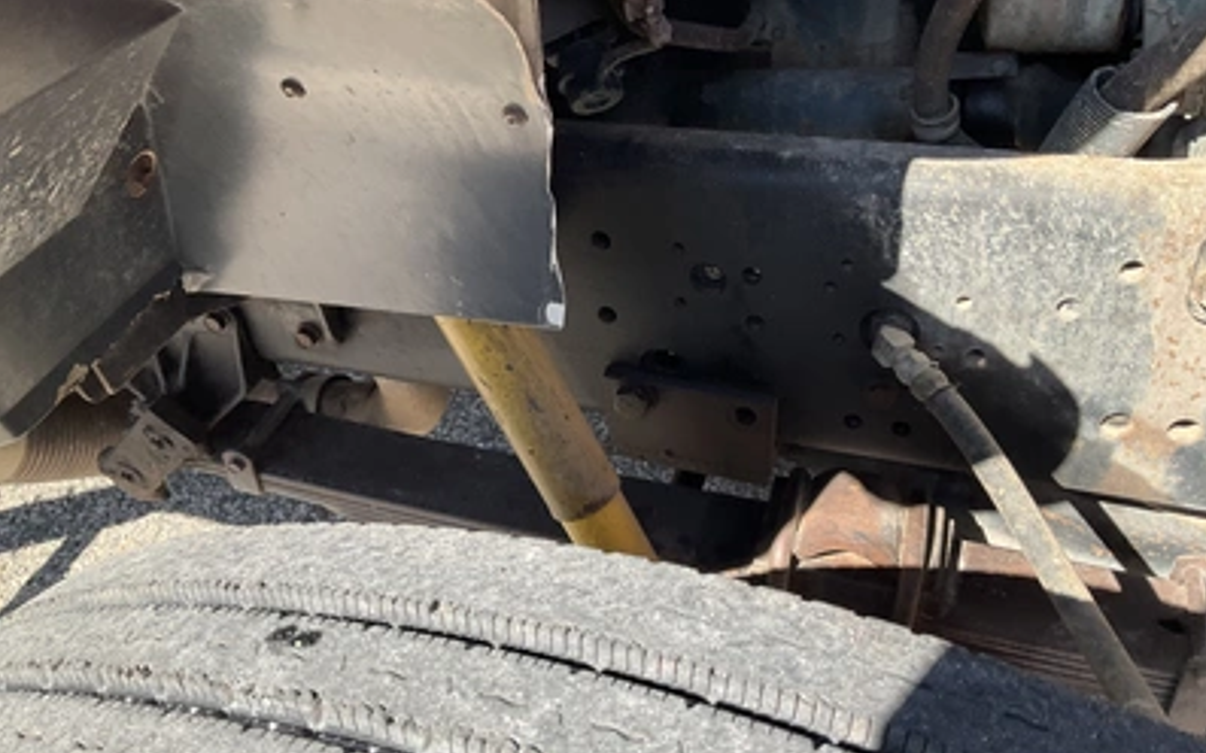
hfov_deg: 61.2
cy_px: 404
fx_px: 1019
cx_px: 605
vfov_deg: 40.6
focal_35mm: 31
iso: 25
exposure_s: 1/358
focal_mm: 3
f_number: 1.8
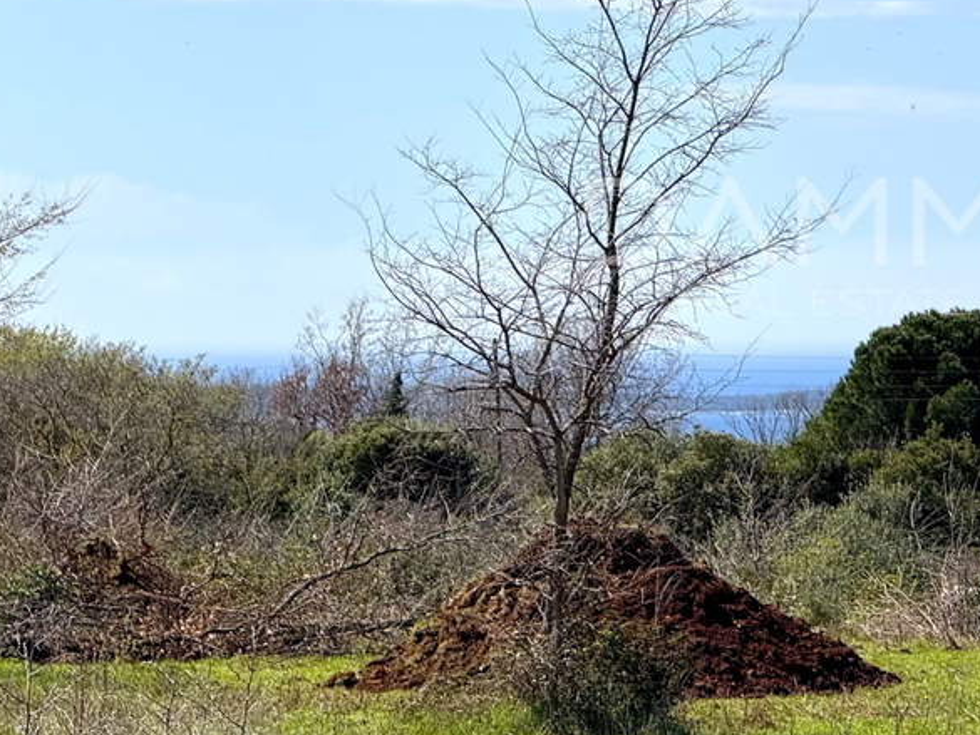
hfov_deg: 8.0
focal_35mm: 246
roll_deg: -0.1
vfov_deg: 6.0
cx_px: 826
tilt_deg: +0.0
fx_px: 6966
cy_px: 246
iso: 50
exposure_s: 1/2439
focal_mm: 15.66
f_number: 2.8
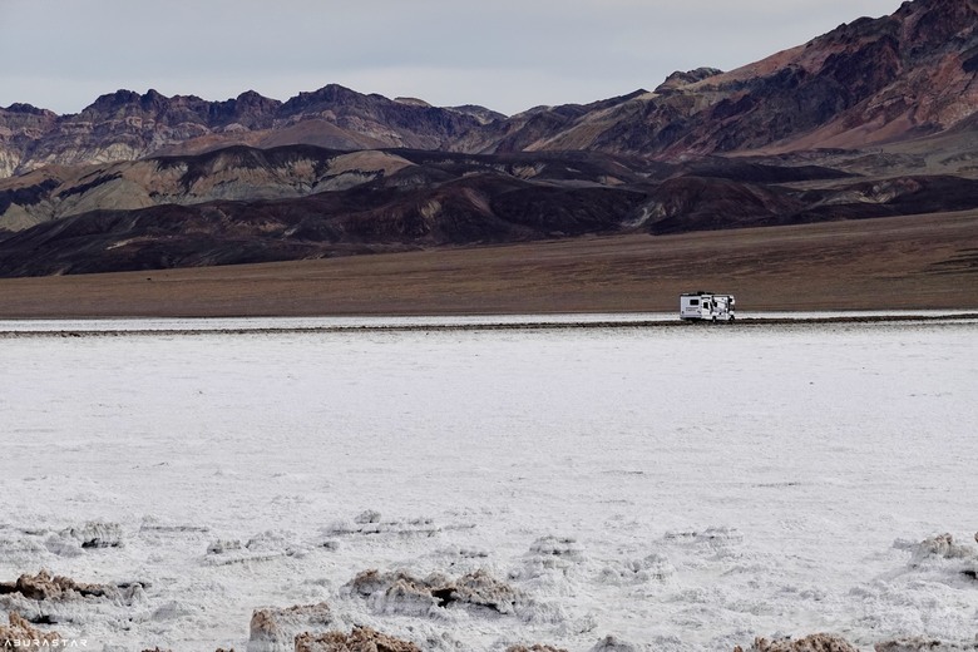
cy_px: 326
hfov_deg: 17.5
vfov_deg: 11.7
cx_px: 489
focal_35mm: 117
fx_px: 3178
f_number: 4.5
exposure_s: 1/1250
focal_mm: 42.74
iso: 100
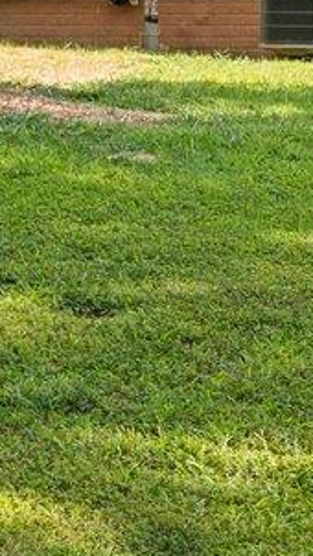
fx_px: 3038
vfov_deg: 9.9
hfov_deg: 5.5
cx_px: 987
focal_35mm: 206
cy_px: -417
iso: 320
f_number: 6.3
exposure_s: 1/320
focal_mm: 29
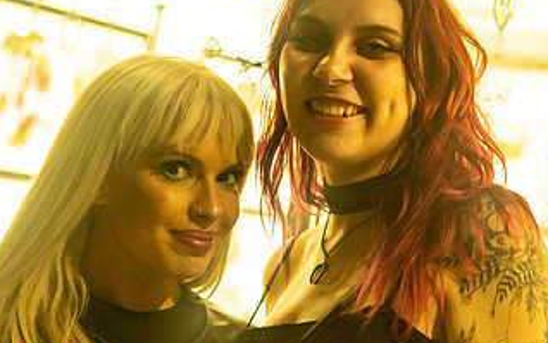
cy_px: 232
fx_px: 1389
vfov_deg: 14.0
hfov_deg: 22.3
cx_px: 319
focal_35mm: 93
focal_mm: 50
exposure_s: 1/160
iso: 2500
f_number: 2.2
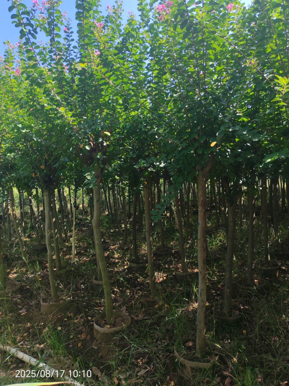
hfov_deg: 51.3
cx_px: 144
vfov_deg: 65.3
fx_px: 301
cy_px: 193
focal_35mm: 27
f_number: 1.95
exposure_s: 1/760
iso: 50
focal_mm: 5.52
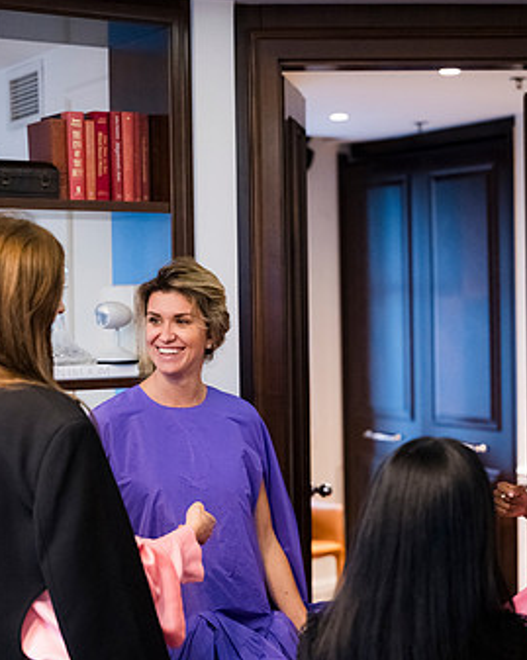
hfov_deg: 22.1
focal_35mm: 69
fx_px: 1347
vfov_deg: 27.5
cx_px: 253
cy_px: 349
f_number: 2.2
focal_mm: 55
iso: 2800
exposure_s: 1/200
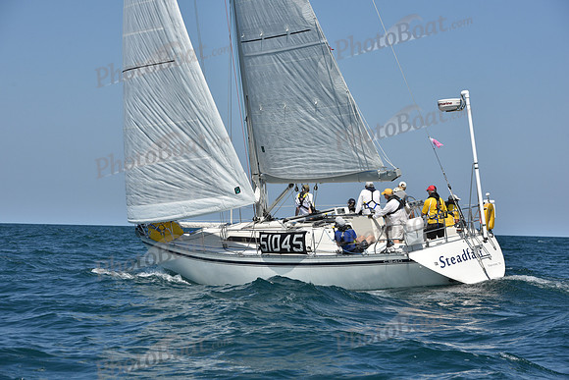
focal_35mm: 105
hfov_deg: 19.5
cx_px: 284
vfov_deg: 13.0
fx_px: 1660
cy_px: 190
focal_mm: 105
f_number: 8
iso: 250
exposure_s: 1/1600
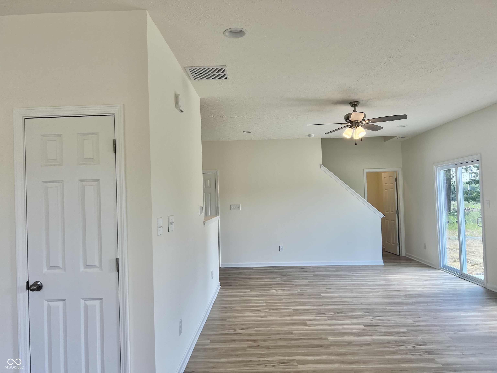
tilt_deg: +2.3
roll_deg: +1.5
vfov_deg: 53.1
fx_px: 373
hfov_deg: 67.3
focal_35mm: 26
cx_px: 248
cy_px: 186
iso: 50
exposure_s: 1/361
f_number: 1.5
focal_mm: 5.7
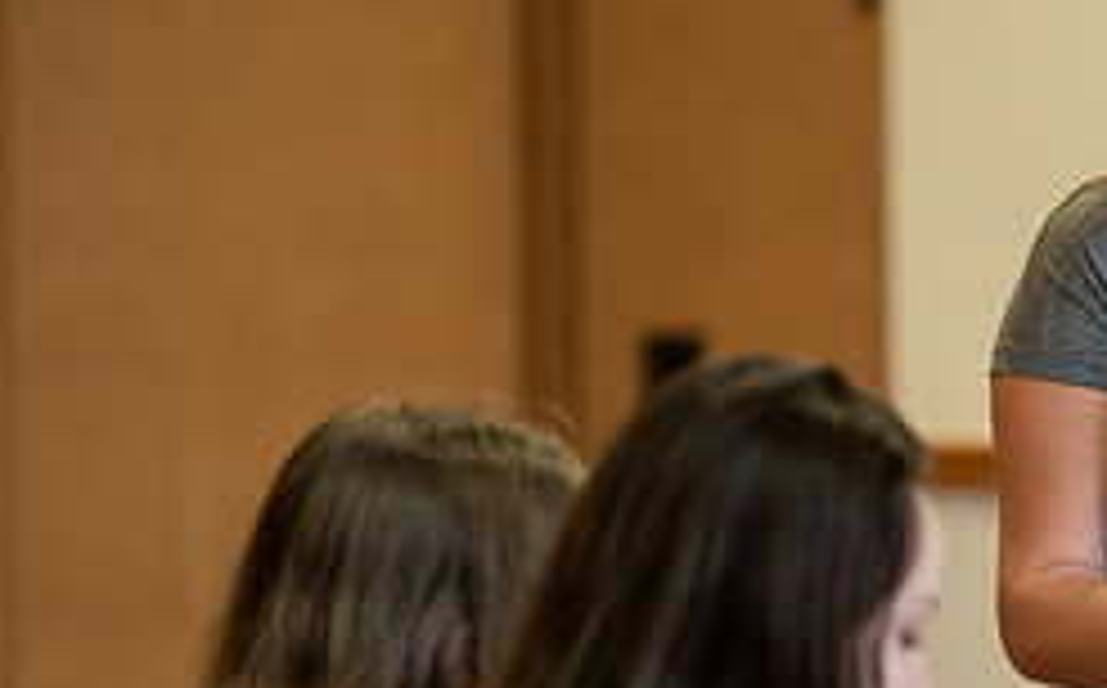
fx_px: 9430
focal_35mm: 313
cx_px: 1274
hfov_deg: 6.7
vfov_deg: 4.2
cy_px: 501
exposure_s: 1/200
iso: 2000
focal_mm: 130
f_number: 2.8
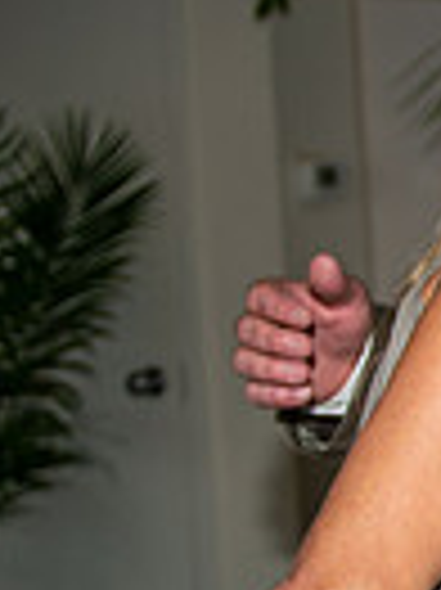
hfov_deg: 10.7
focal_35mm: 119
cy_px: 351
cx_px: 1040
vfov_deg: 16.6
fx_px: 2025
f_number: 3.5
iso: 160
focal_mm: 28
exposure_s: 1/60
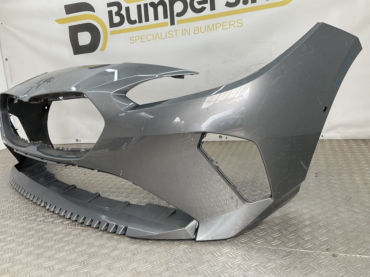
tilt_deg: -16.0
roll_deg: +5.0
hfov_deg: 61.7
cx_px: 185
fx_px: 310
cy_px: 138
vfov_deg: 48.2
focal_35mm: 29
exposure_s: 1/135
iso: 16
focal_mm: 3
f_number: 1.8
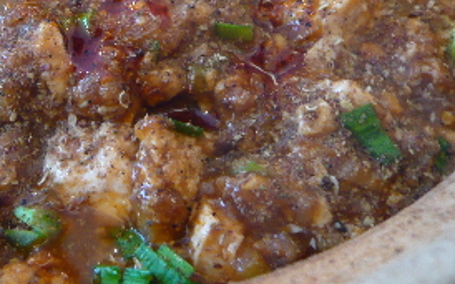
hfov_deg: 37.5
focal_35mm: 52
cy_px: 45
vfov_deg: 24.3
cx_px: 93
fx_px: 645
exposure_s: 1/8
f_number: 2.8
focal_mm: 4.6
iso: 200
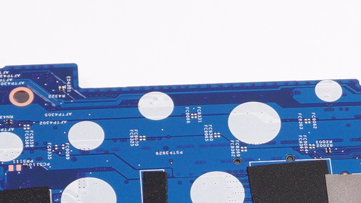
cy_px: 291
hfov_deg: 11.8
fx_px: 1713
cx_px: 405
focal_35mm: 179
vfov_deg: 6.7
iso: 640
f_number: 5.6
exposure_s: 1/250
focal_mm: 22
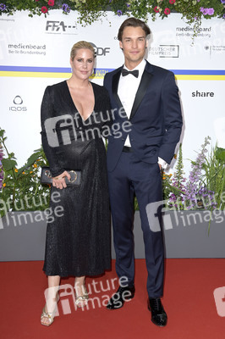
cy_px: 170
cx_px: 112
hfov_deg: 25.9
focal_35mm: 52
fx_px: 488
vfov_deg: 38.2
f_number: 6.3
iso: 640
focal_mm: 52
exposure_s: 1/250
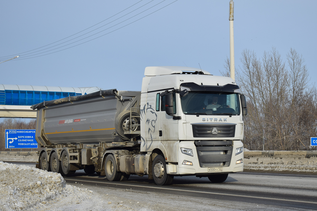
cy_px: 106
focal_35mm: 57
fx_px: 502
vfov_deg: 23.8
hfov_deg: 35.1
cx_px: 158
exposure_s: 1/800
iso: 100
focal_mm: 38
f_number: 8
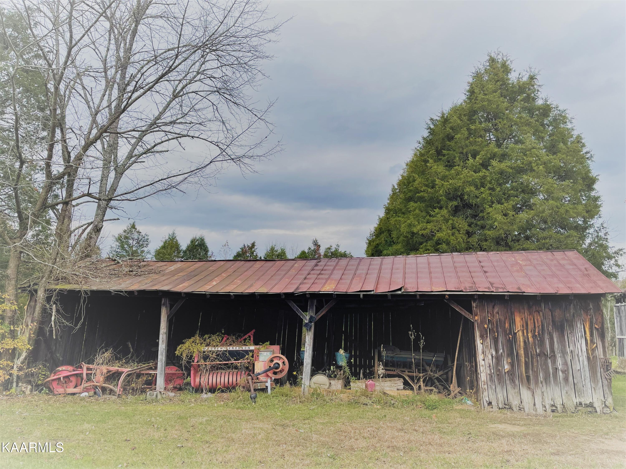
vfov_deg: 53.1
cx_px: 313
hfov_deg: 67.3
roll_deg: -3.2
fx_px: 470
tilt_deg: +7.7
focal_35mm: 26
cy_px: 234
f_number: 1.6
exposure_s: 1/1252
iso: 32
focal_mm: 5.1
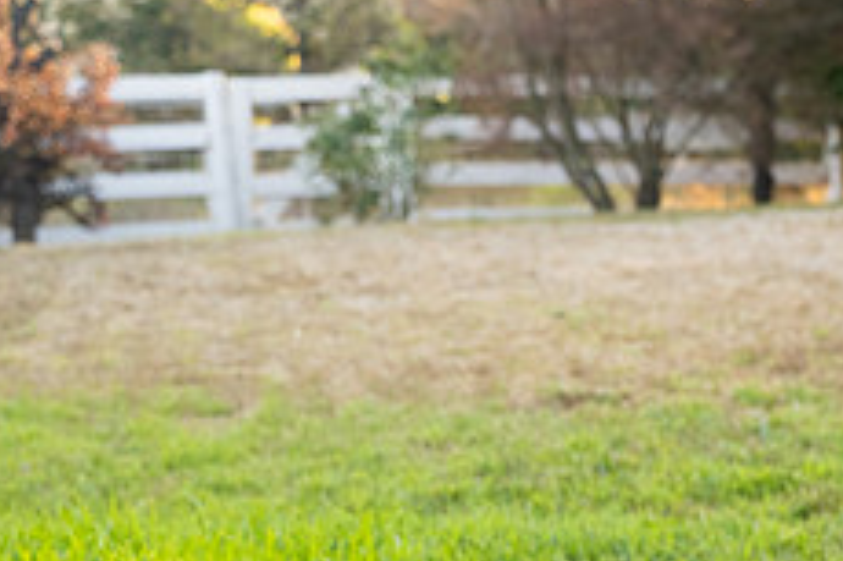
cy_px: 629
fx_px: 2480
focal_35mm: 106
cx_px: 894
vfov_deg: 12.7
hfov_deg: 18.6
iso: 800
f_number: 4
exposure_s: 1/500
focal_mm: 42
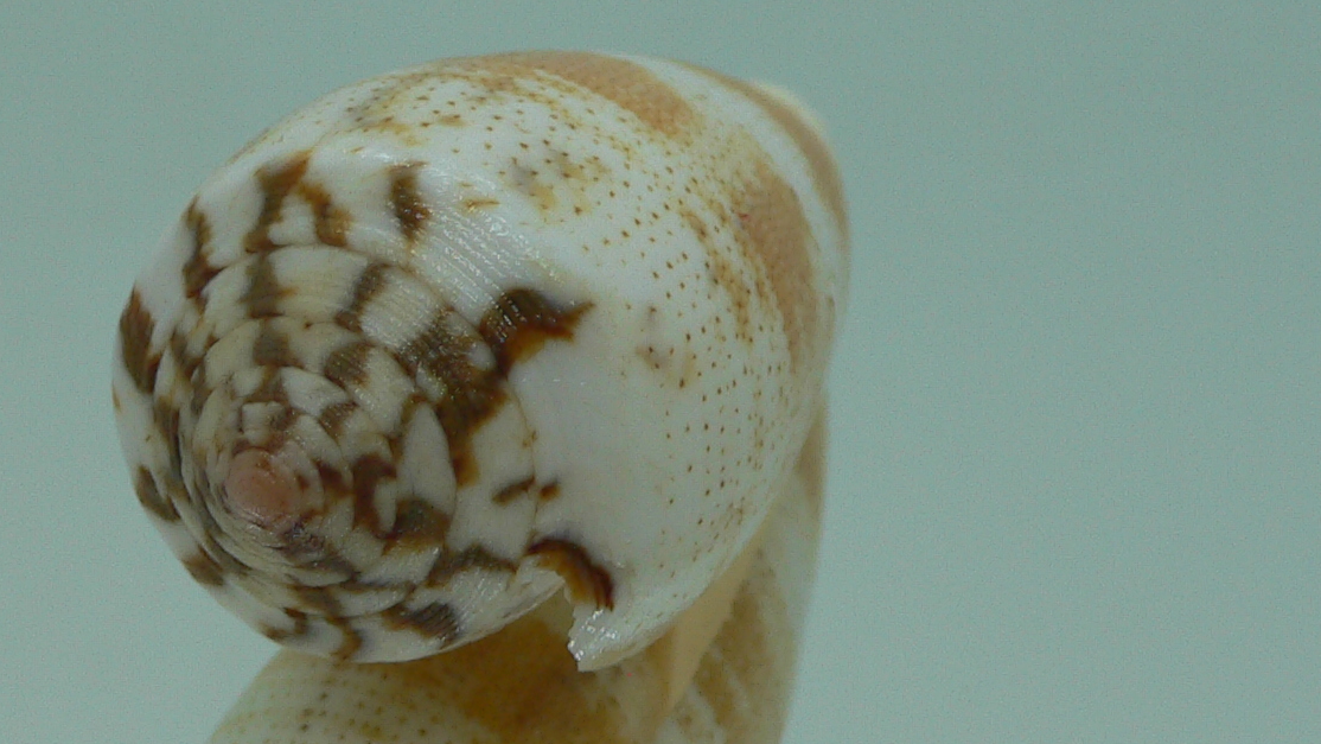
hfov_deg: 30.4
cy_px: 498
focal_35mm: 69
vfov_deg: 17.4
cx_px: 496
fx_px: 2417
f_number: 2.8
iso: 80
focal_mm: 4.6
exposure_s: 1/60
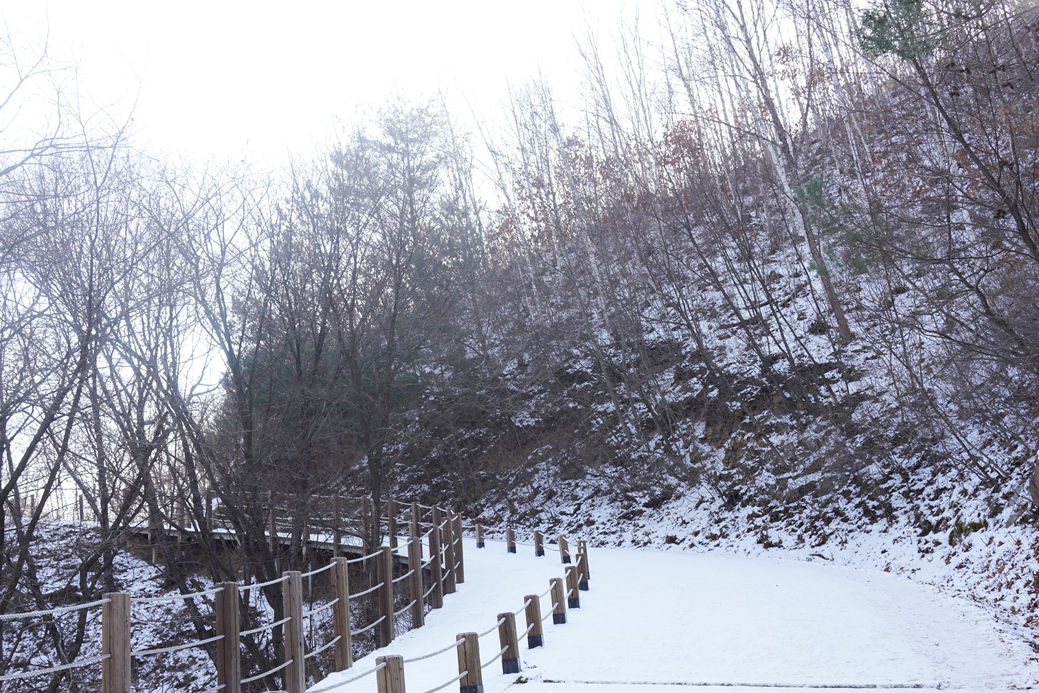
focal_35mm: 41
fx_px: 1184
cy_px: 450
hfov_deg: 47.3
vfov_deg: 32.4
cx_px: 572
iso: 100
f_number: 6.3
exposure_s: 1/100
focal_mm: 31
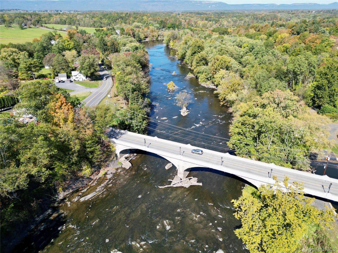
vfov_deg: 56.8
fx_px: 234
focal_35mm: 24
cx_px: 169
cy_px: 126
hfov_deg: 71.6
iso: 200
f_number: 1.7
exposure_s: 1/2000
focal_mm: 6.72
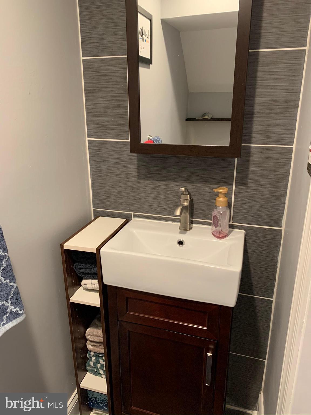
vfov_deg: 67.3
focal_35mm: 26
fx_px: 311
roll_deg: +0.7
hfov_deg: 53.1
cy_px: 208
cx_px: 156
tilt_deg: -17.7
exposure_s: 1/60
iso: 320
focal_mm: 4.25
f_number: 1.8
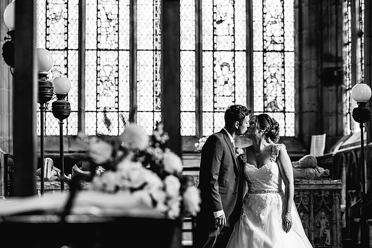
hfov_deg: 23.6
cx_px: 186
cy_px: 124
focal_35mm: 86
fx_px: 891
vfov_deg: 15.9
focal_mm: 85
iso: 2000
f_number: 2.8
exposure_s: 1/250
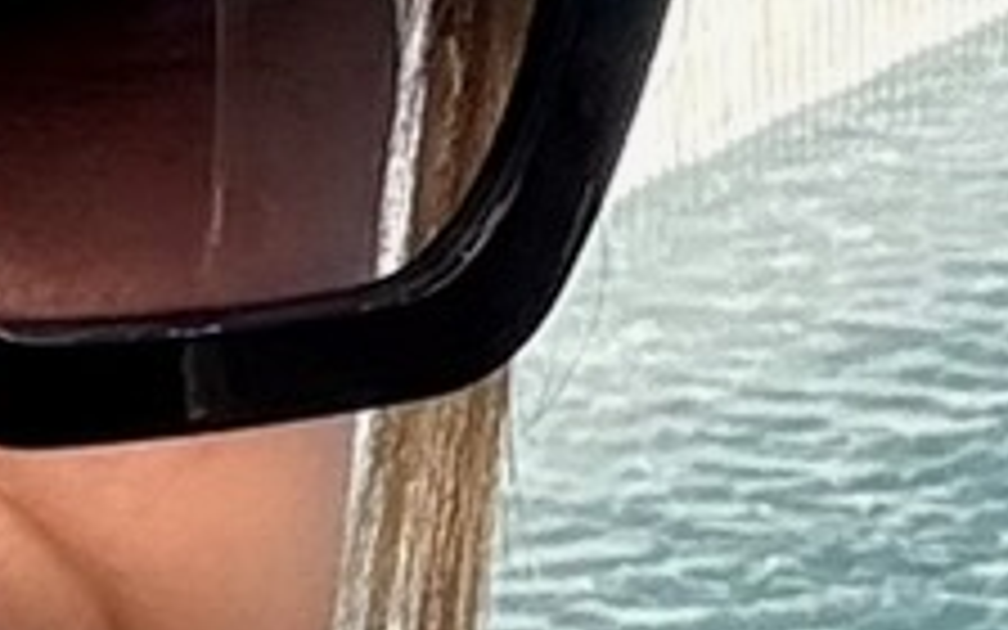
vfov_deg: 4.4
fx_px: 7994
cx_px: 1377
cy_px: -868
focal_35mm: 291
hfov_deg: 7.1
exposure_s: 1/964
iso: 40
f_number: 1.9
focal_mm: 2.69
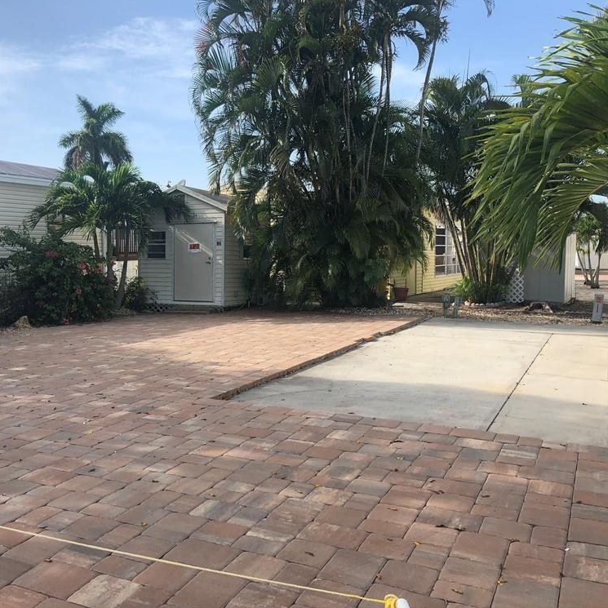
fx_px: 676
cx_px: 233
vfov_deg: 48.4
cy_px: 296
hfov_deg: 48.1
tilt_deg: -4.4
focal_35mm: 34
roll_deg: +1.1
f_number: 1.8
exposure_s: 1/1312
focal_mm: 4
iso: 20
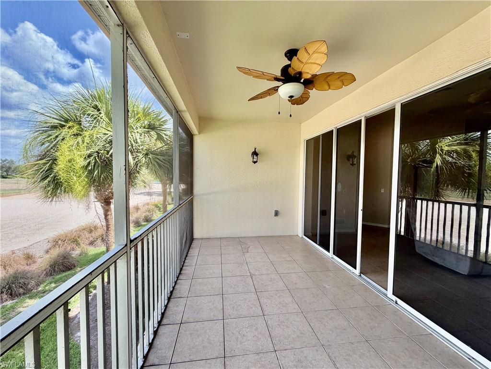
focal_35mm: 14
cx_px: 246
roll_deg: -0.8
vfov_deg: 85.7
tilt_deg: -2.1
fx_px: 199
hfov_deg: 102.1
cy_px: 184
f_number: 2.2
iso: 50
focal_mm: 2.22
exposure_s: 1/176
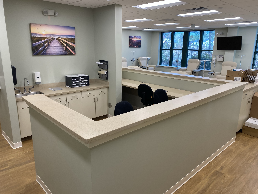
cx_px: 129
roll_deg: -1.2
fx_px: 194
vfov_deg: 53.1
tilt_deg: -14.0
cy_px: 97
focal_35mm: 26
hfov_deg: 67.3
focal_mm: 4.25
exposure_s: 1/122
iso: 80
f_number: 1.8
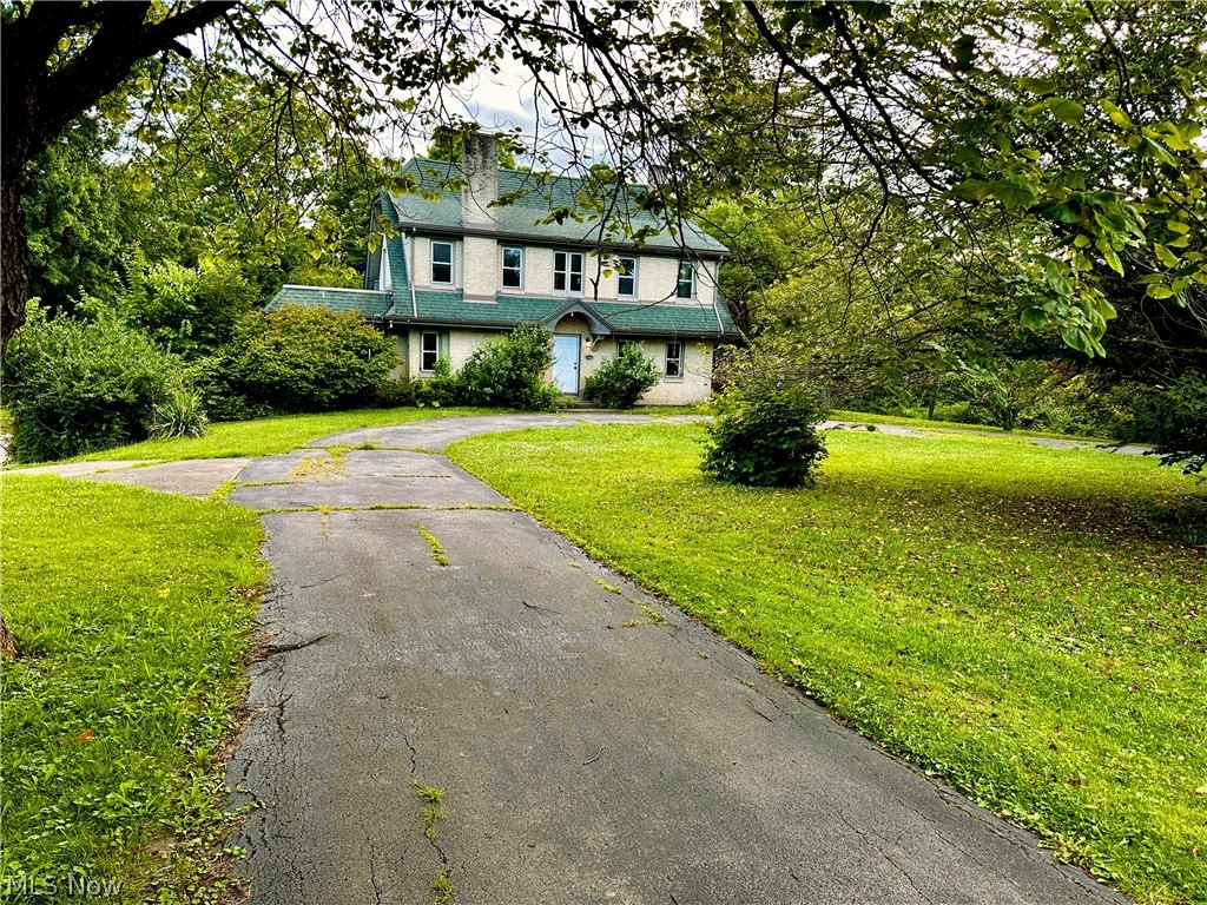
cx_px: 604
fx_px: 837
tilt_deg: -7.7
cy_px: 452
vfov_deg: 56.8
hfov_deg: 71.6
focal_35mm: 24
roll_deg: -2.4
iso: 80
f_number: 1.78
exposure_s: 1/190
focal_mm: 6.86
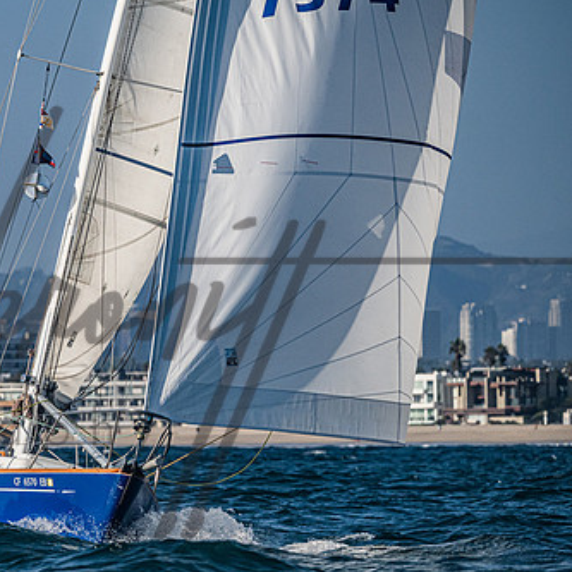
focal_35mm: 458
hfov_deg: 3.8
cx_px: 5
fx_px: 8562
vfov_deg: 3.8
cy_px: 411
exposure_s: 1/6400
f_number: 5.6
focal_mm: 230
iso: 400
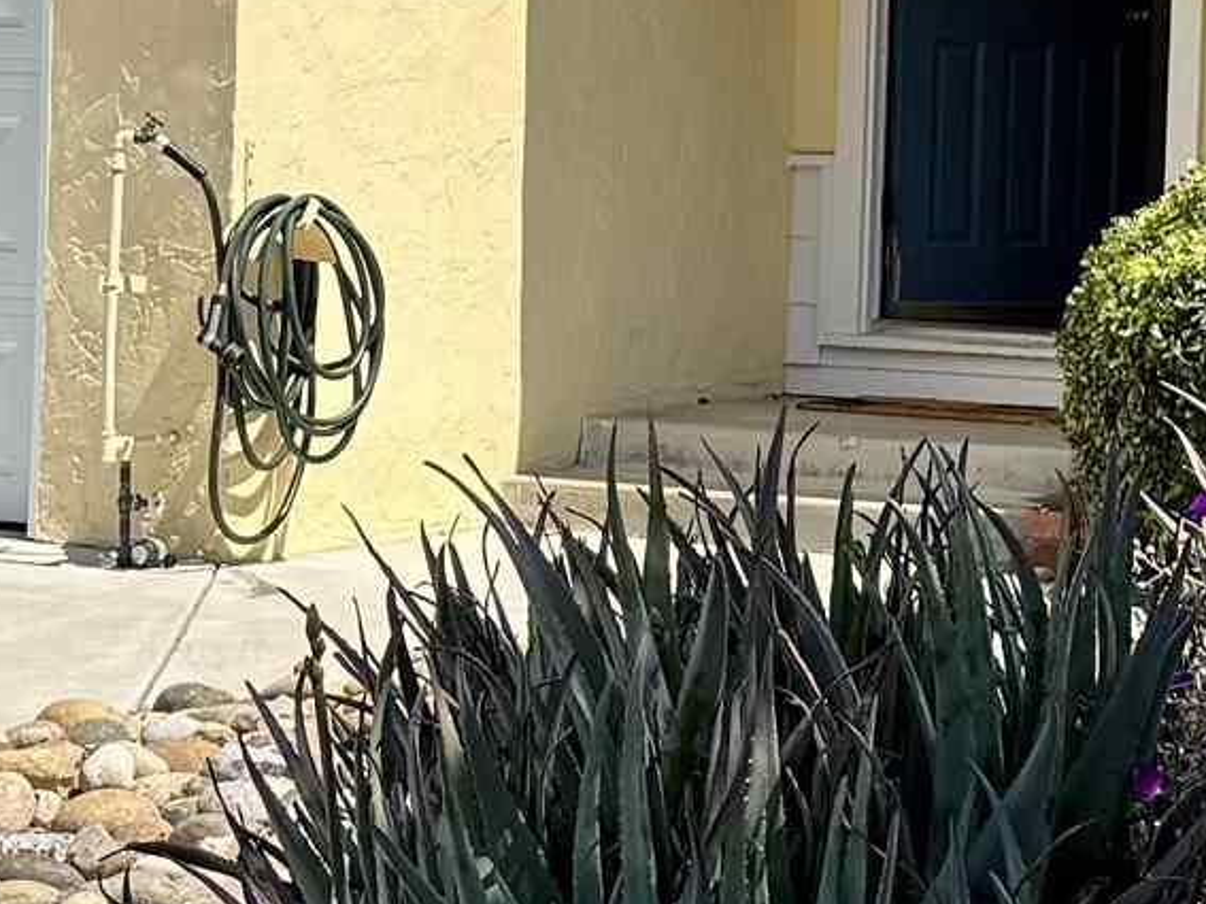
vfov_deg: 11.4
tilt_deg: -1.6
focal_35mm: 130
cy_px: 247
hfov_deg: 15.2
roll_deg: -1.0
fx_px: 4528
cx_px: 715
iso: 80
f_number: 1.78
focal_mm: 6.76
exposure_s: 1/4608
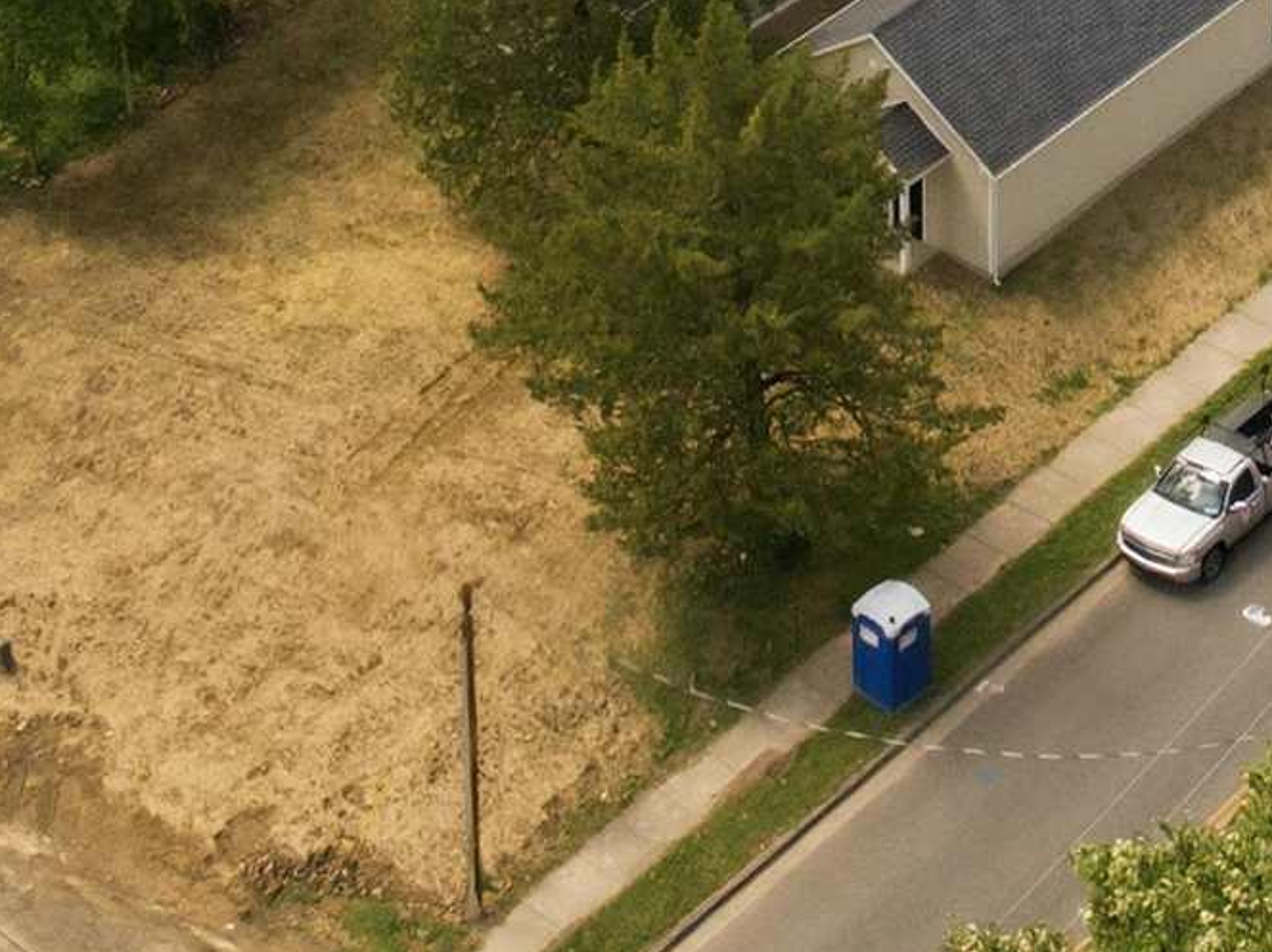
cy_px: -745
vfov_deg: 12.2
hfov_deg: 17.6
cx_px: 973
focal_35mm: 111
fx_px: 4076
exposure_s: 1/400
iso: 200
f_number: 10
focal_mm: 12.3
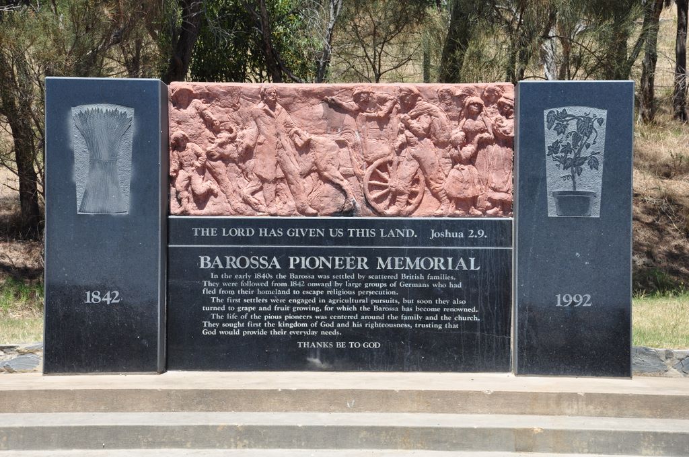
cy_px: 228
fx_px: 1892
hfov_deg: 20.6
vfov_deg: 13.8
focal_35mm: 99
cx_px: 344
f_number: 10
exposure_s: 1/200
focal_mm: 66
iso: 200
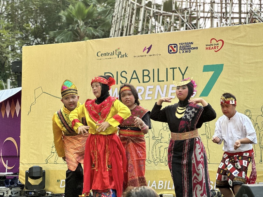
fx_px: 585
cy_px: 98
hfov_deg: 25.3
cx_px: 132
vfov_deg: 19.1
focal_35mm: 77
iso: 50
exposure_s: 1/122
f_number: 2.8
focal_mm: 9
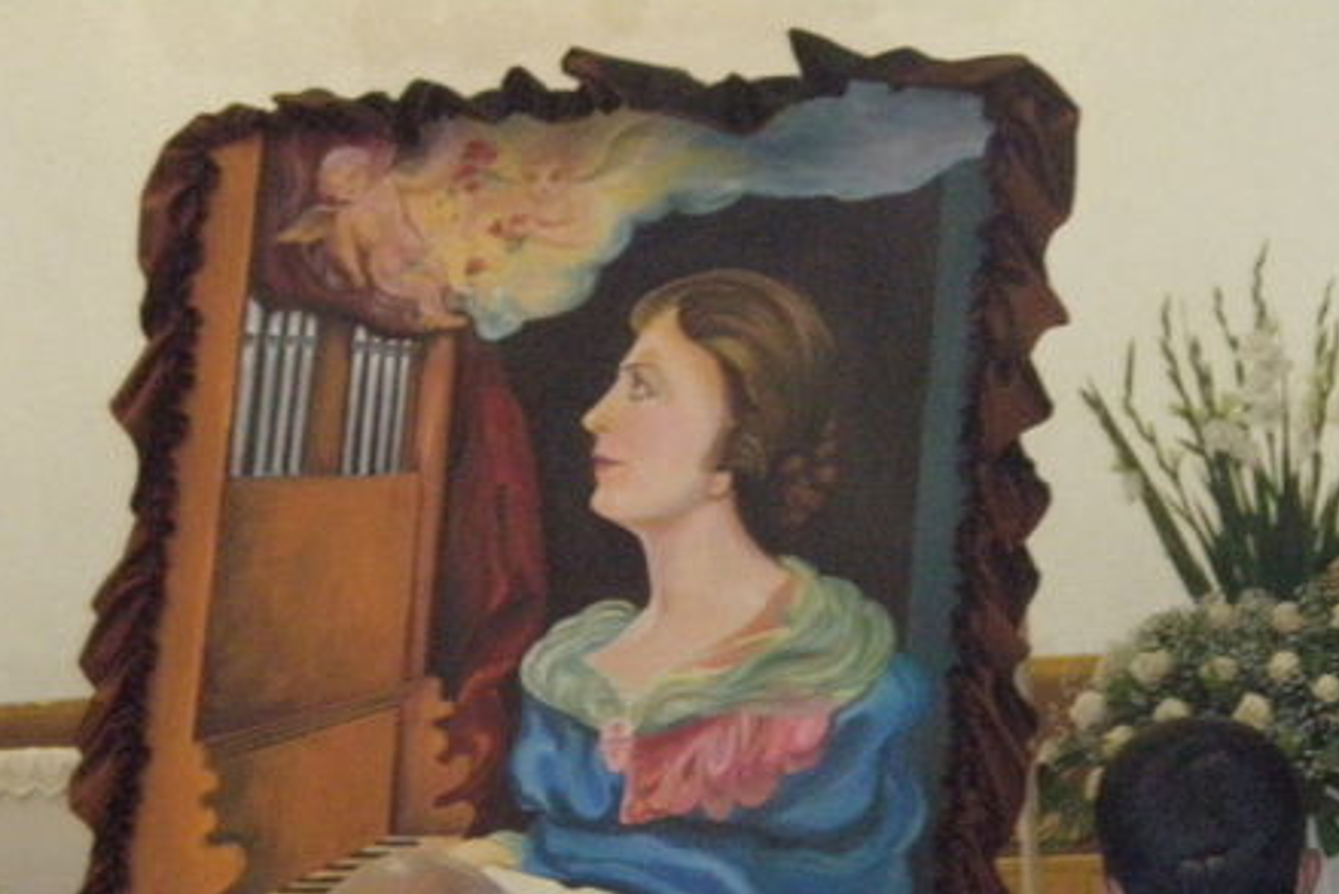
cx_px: 570
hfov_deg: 14.2
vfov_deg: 9.5
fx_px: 5357
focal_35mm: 144
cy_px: 726
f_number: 4.5
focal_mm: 16.9
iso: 800
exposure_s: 1/80
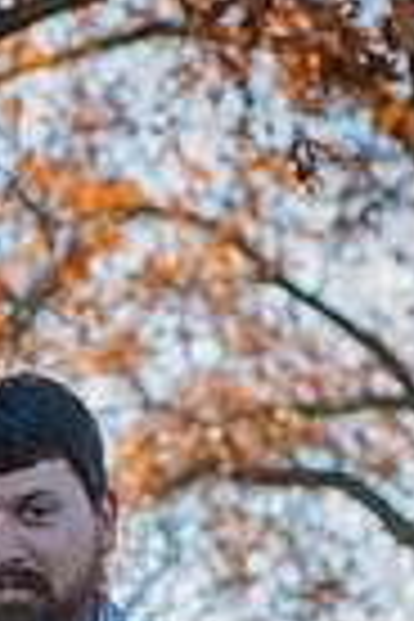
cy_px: 824
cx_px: -225
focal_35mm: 260
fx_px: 4485
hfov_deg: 5.2
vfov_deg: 7.8
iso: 400
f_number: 6.3
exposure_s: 1/320
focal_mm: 80
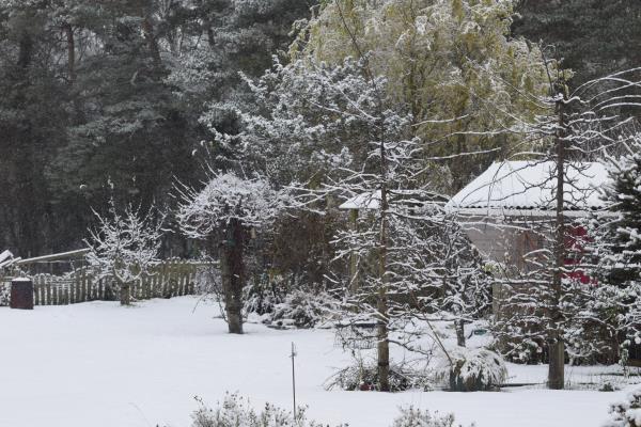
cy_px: 214
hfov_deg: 19.5
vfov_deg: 13.0
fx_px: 1869
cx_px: 320
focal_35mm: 105
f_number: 8
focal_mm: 70
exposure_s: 1/250
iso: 400
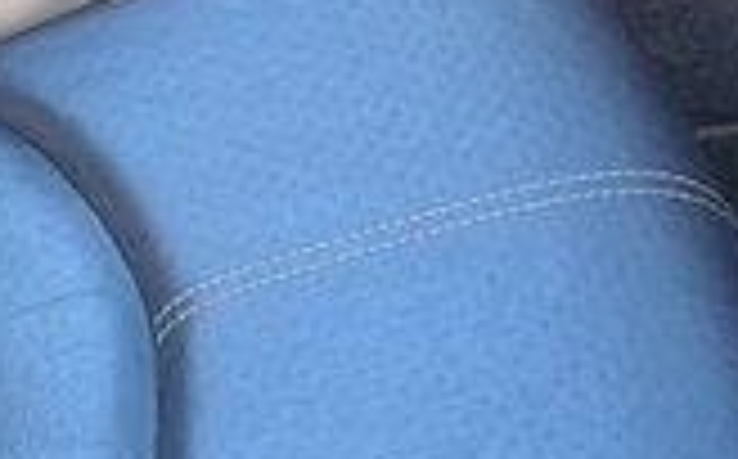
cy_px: -382
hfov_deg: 12.6
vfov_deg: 7.9
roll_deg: +3.4
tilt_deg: -29.4
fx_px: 3194
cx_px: -315
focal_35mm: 159
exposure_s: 1/121
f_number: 1.78
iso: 125
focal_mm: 6.76
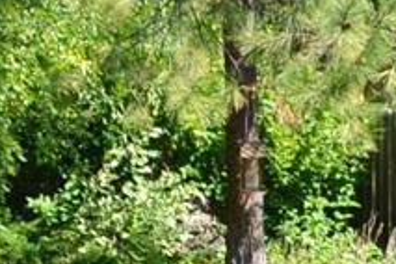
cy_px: 422
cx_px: 411
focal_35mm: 190
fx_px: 2090
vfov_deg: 7.1
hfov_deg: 10.7
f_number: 5
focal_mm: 18
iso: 100
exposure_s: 1/200
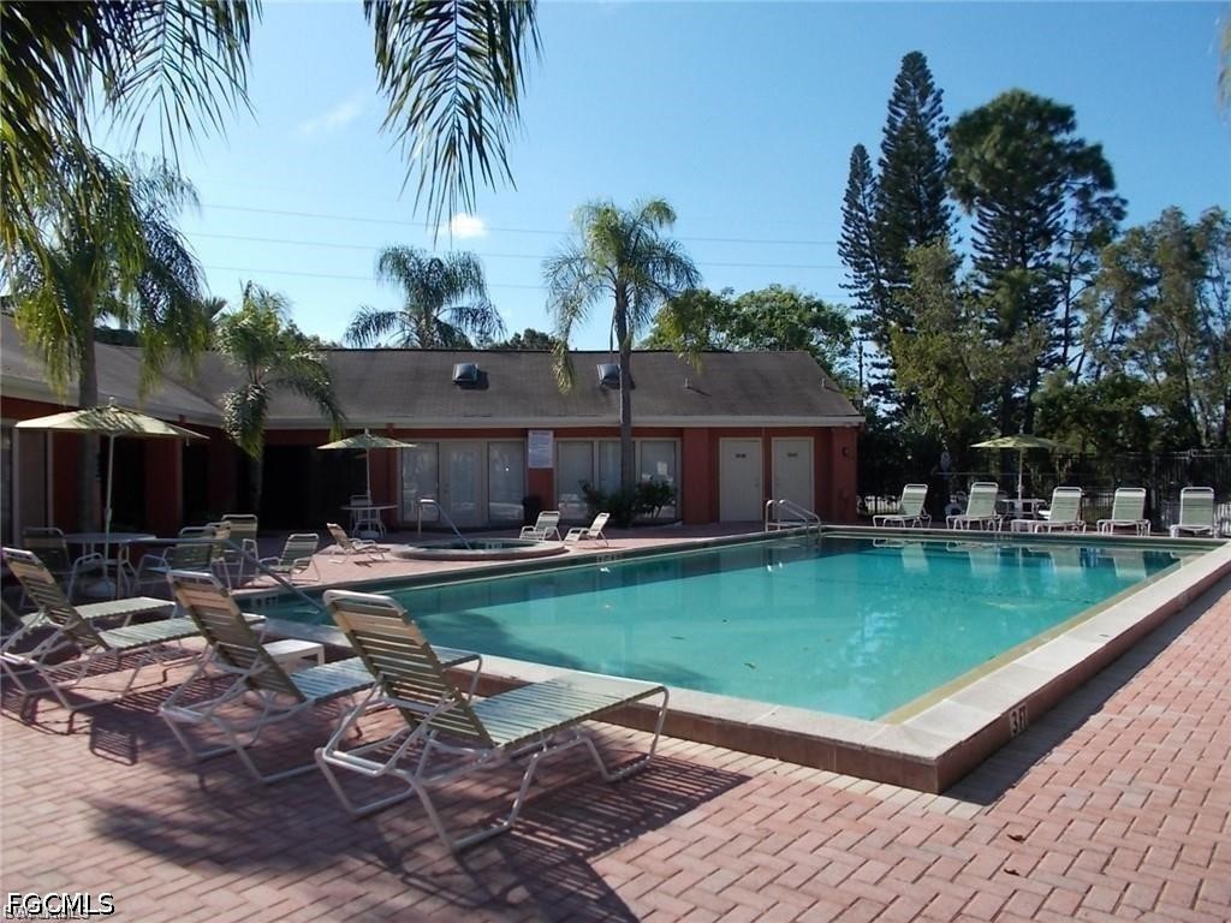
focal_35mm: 26
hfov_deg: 67.3
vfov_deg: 53.1
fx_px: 925
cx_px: 616
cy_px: 462
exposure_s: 1/160
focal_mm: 4.6
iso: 80
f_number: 8
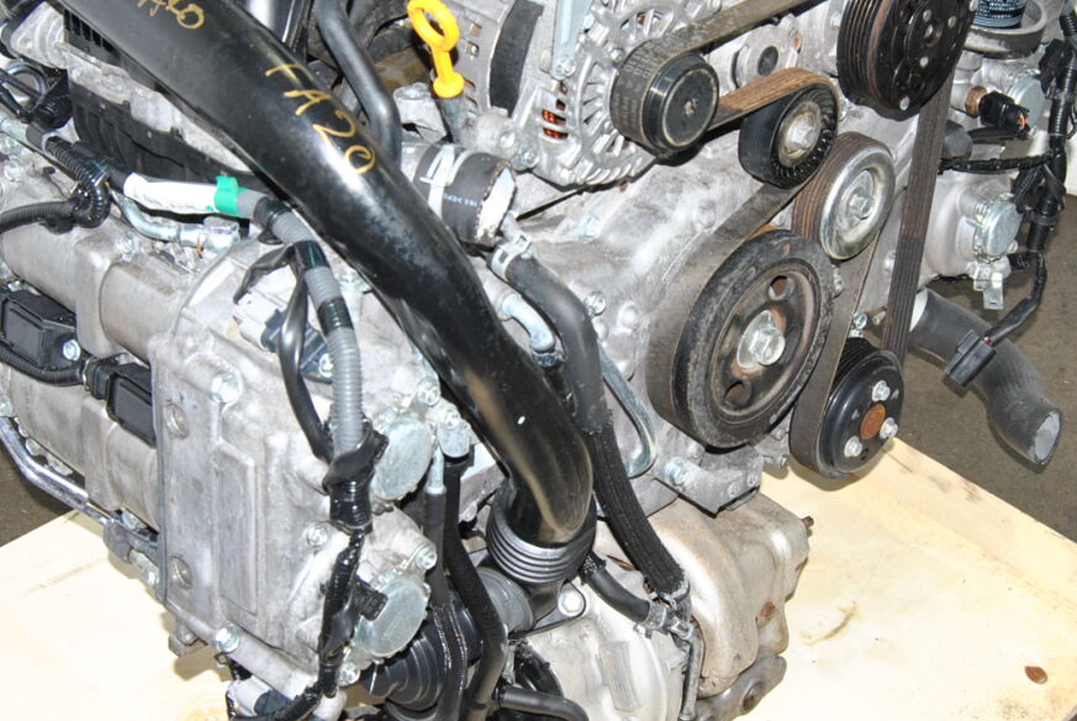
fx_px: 1976
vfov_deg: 20.6
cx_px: 543
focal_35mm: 66
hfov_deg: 30.5
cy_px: 273
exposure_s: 1/200
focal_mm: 24
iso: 400
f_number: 7.1
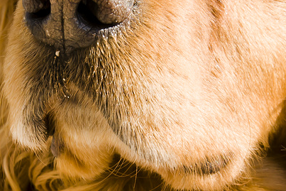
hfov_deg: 6.6
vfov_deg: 4.4
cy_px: 113
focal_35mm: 314
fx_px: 2495
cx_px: 78
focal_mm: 50
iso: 100
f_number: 8
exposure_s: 1/250
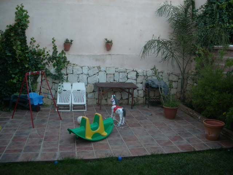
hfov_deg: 52.6
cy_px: 88
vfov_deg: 40.7
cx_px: 116
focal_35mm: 35
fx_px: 236
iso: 100
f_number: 2.6
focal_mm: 5.8
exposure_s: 1/60
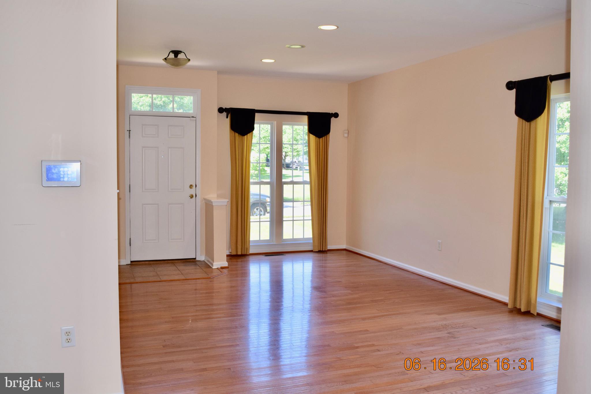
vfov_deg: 40.0
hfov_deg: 57.2
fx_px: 542
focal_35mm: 33
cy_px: 197
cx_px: 296
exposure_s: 1/125
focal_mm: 22
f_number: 5.6
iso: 450
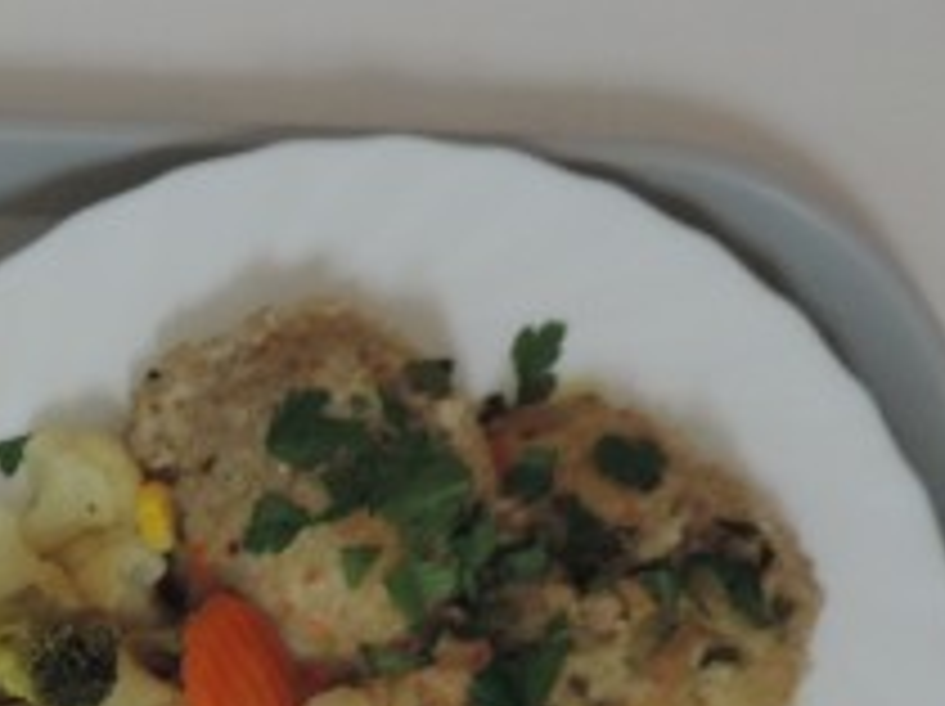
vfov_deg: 18.8
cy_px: 1010
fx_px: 1909
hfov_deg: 24.9
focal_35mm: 70
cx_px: -216
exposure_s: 1/25
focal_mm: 4.3
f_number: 3
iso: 400
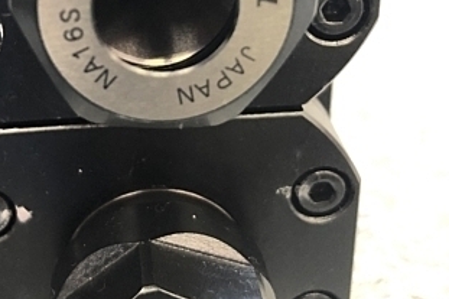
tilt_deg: -38.5
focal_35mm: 60
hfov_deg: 33.0
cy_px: 20
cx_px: 137
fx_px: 748
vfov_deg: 22.0
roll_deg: +0.9
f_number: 1.8
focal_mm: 3.99
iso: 64
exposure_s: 1/15
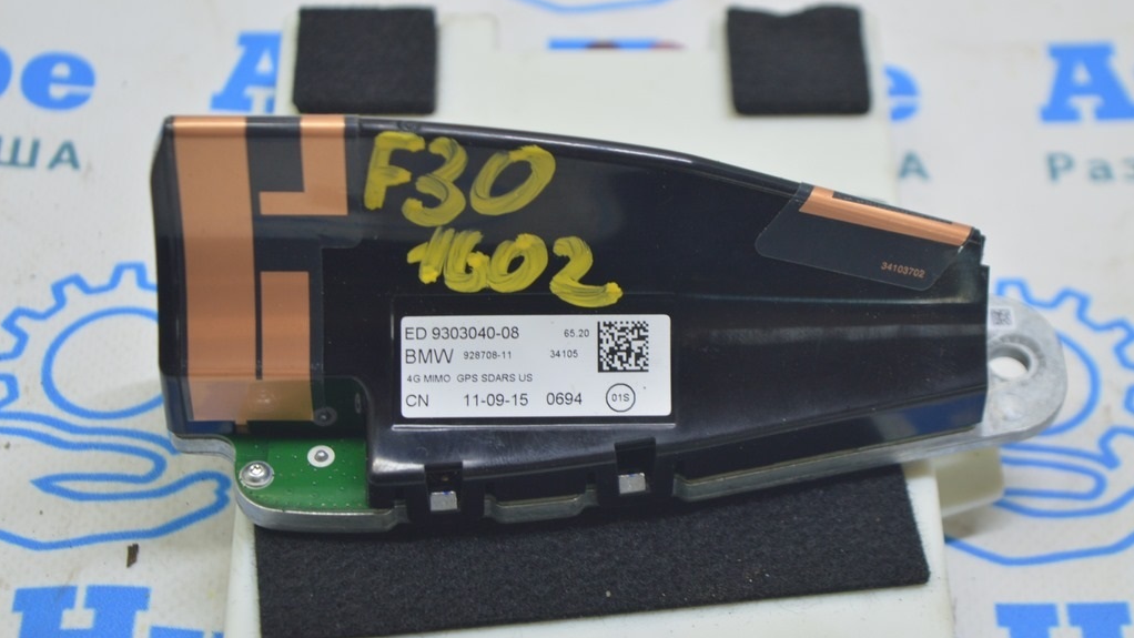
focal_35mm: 87
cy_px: 307
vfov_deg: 14.0
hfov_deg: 24.6
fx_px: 2602
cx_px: 567
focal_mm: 55
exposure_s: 1/20
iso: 400
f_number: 5.6
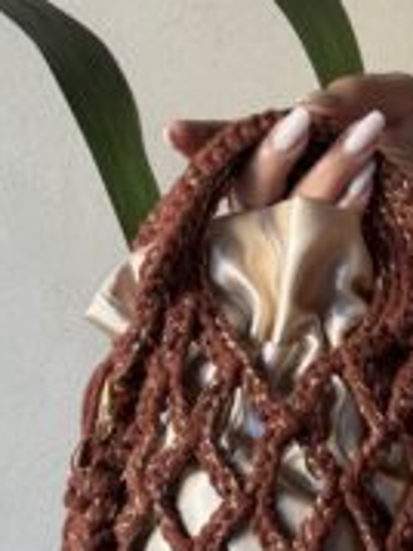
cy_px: 412
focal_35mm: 67
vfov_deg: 28.6
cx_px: 256
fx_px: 1067
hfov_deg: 21.9
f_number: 1.9
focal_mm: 2.69
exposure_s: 1/60
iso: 125
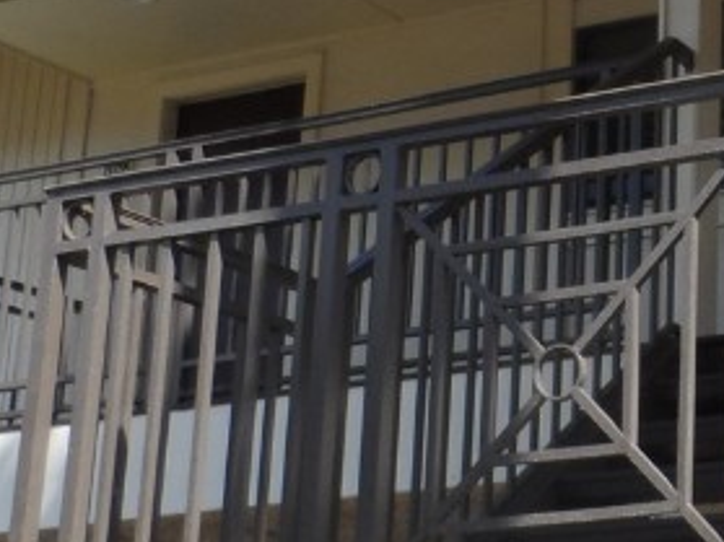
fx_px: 1840
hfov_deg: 20.5
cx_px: 924
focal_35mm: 88
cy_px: 192
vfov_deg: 16.7
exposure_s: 1/350
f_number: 3.2
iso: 80
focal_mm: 4
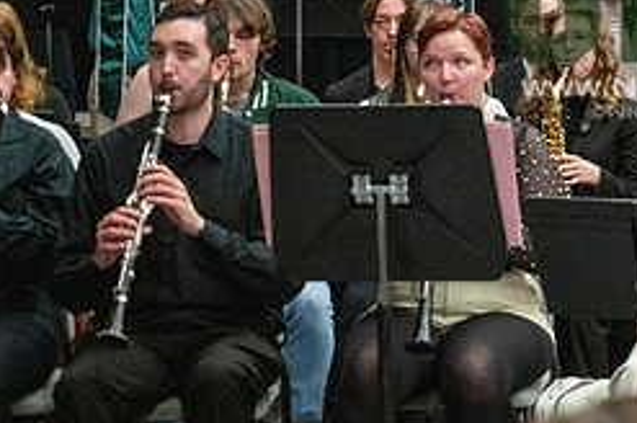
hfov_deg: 12.6
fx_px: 2827
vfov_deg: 8.5
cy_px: -4
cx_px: 699
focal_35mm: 160
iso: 10000
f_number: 4
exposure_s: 1/500
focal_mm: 68
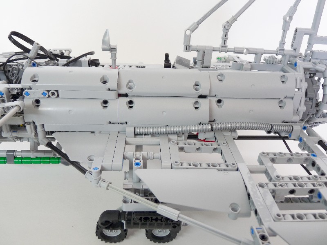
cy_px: 122
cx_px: 164
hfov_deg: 61.7
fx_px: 274
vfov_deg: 48.2
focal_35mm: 29
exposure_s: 1/15
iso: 100
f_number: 2.8
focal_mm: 5.2
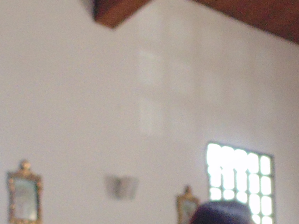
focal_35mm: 99
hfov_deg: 19.5
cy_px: 258
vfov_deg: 14.5
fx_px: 855
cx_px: 270
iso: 100
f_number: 3.1
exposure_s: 1/30
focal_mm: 4
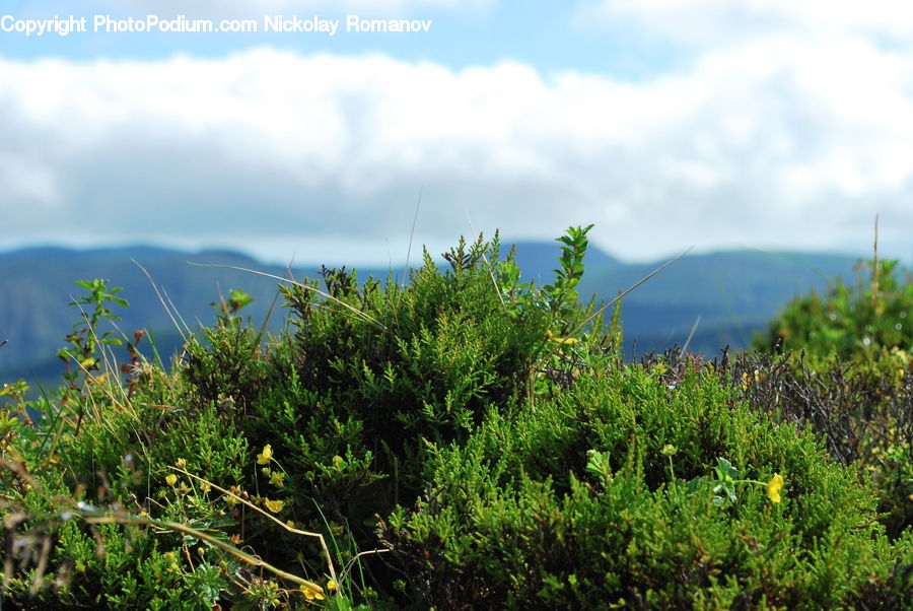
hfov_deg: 24.6
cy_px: 306
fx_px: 2094
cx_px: 456
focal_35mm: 82
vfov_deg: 16.6
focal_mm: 55
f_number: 10
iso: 200
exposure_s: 1/320
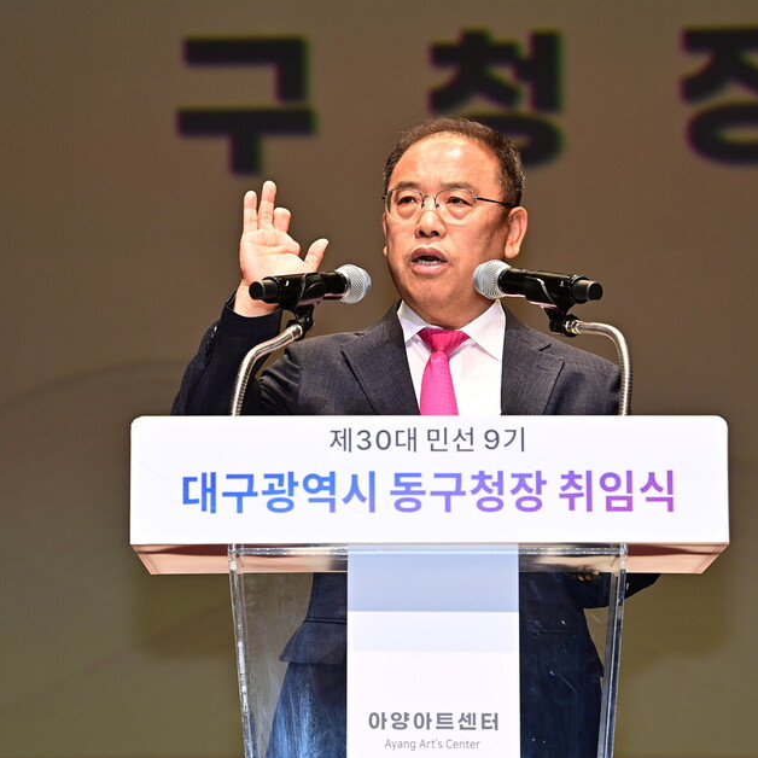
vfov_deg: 10.5
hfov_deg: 10.5
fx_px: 4137
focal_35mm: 167
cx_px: 357
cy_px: 380
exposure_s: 1/200
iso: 1000
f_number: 5
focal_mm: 130
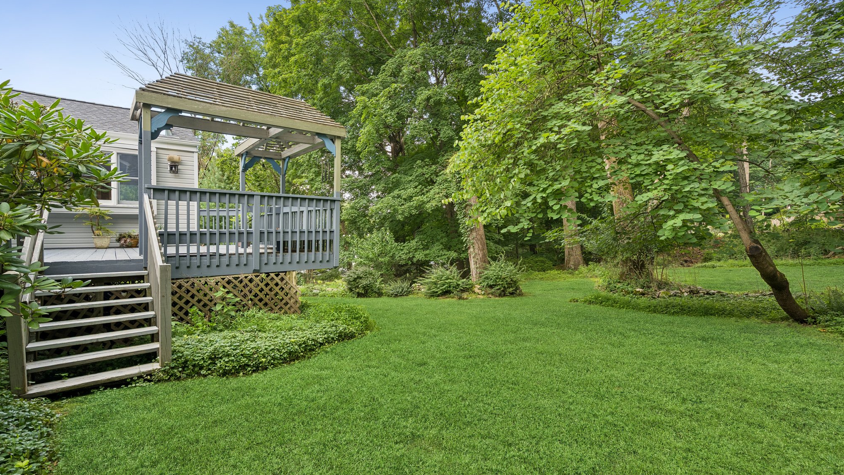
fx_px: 380
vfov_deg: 63.9
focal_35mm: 17
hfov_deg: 95.9
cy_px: 236
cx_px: 423
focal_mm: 16
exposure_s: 1/50
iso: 320
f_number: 8
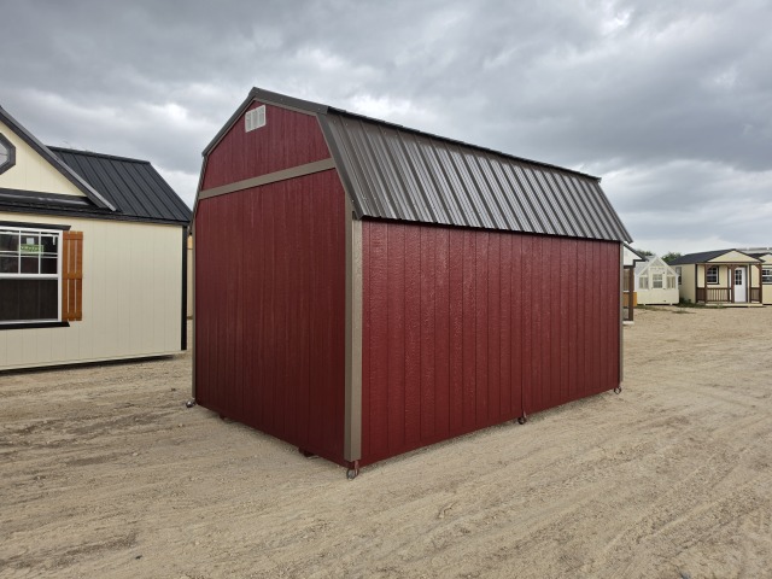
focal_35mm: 23
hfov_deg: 73.9
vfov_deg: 58.9
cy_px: 290
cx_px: 386
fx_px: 513
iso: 20
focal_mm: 6.5
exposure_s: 1/180
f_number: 1.4
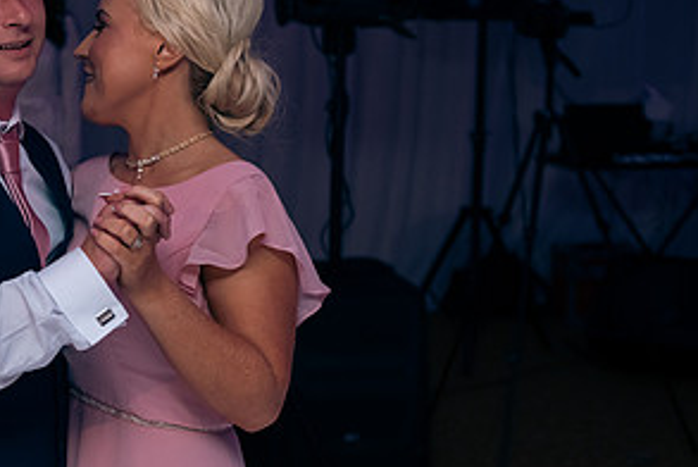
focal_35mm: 87
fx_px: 1688
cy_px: 213
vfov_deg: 15.7
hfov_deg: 22.7
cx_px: 60
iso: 800
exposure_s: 1/160
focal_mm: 44
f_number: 3.5
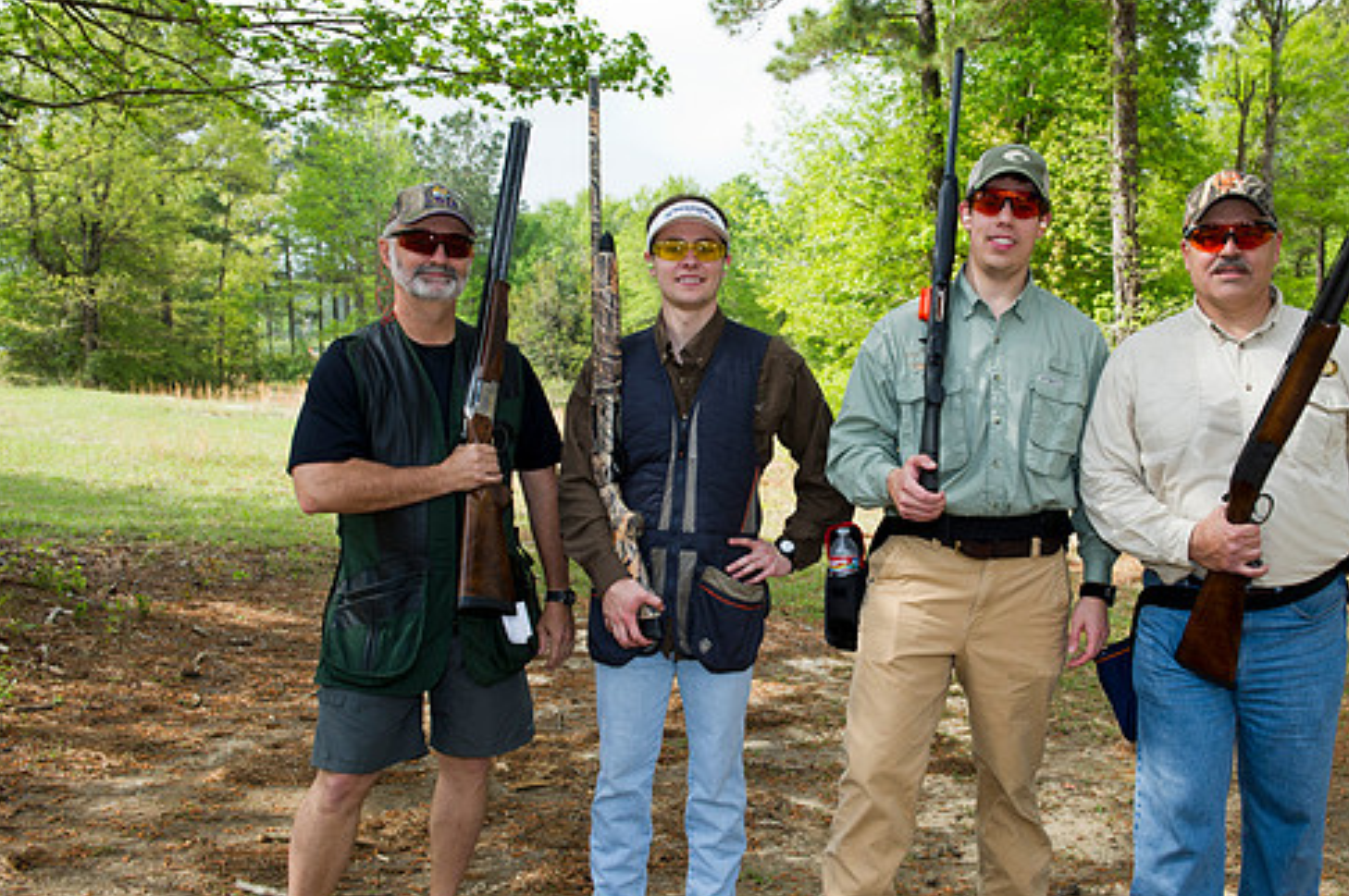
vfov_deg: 35.8
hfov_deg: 51.7
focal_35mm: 37
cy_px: 494
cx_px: 791
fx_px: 1385
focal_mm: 31
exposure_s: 1/250
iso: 400
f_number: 8
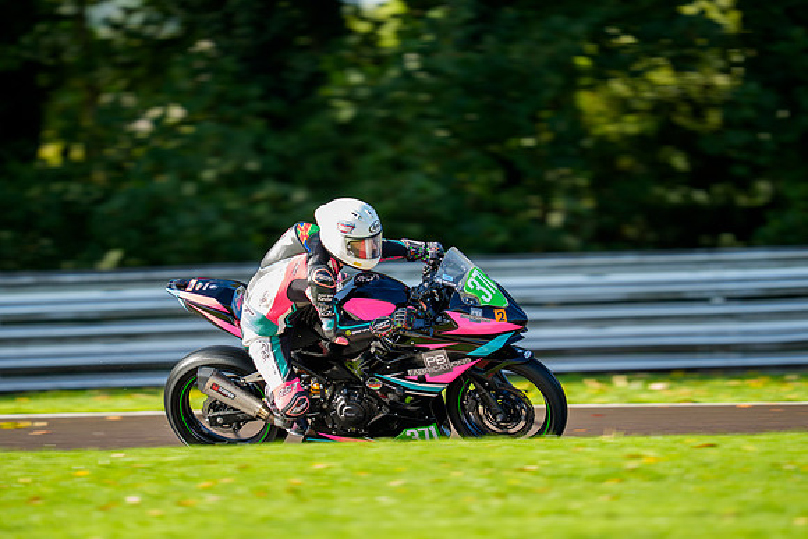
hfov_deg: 5.2
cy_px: 270
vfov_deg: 3.4
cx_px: 404
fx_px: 8979
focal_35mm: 400
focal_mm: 400
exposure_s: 1/400
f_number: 2.8
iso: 125
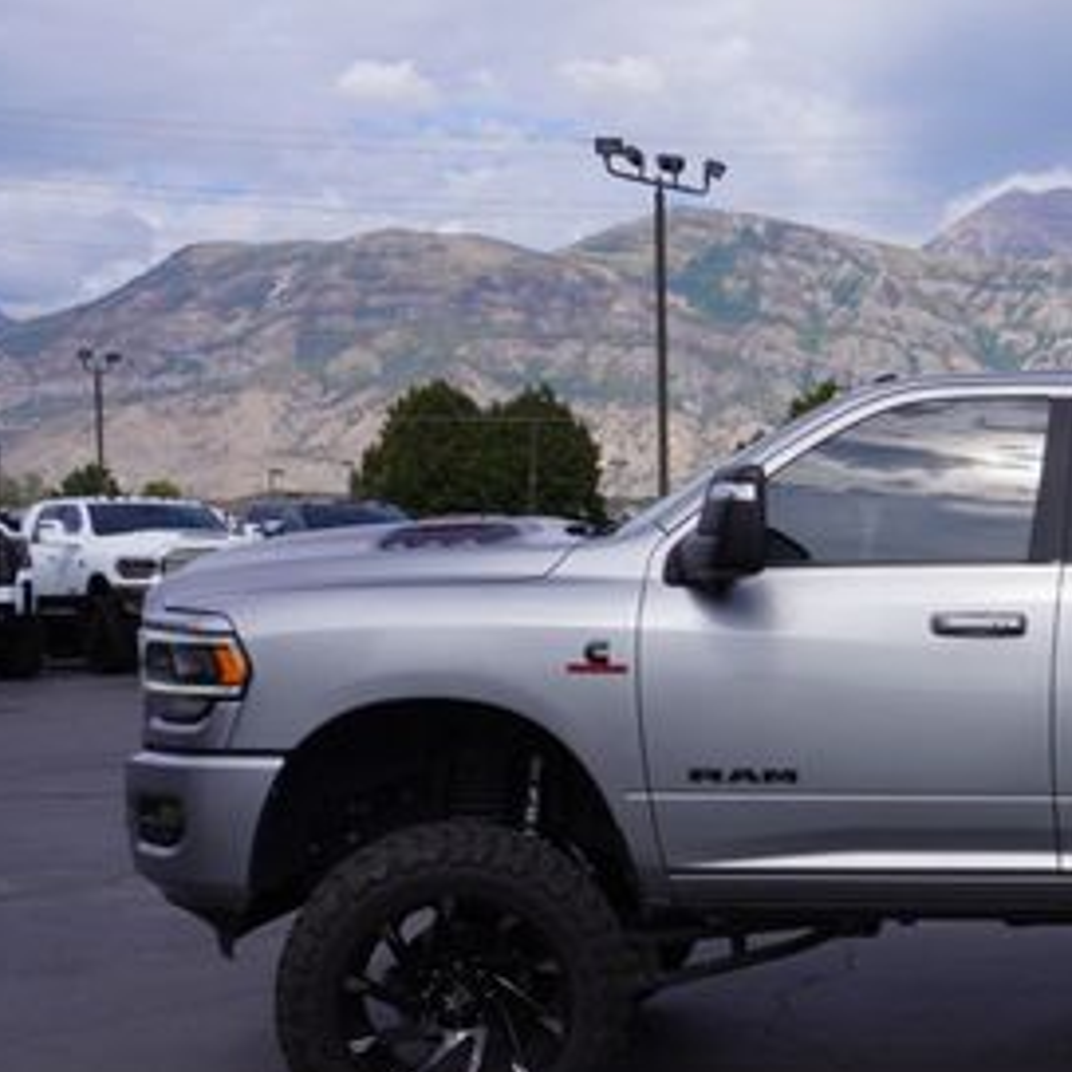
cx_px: 1174
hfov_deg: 25.4
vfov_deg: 27.0
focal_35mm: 63
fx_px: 2207
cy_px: 772
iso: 100
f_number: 10
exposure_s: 1/200
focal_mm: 21
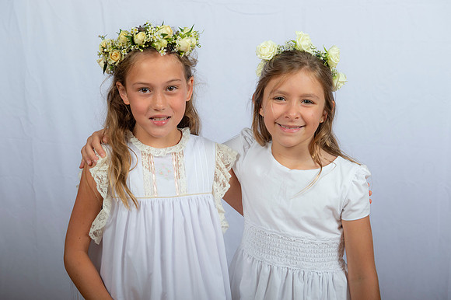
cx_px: 226
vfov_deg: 23.4
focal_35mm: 58
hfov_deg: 34.5
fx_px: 726
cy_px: 150
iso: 320
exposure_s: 1/200
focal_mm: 58
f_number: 8
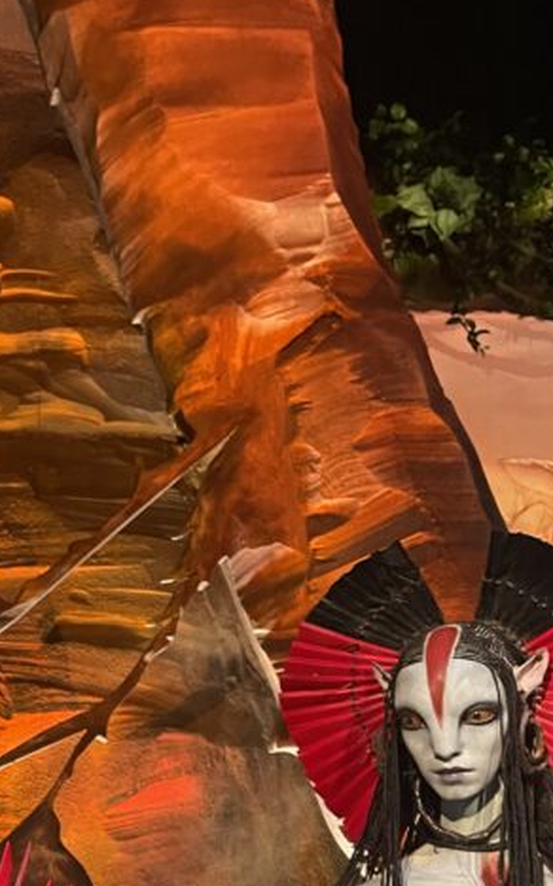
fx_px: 1400
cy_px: 700
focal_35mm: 58
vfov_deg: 34.1
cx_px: -134
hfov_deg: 20.7
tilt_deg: +8.6
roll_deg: +0.4
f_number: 1.6
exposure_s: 1/58
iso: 320
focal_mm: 5.1
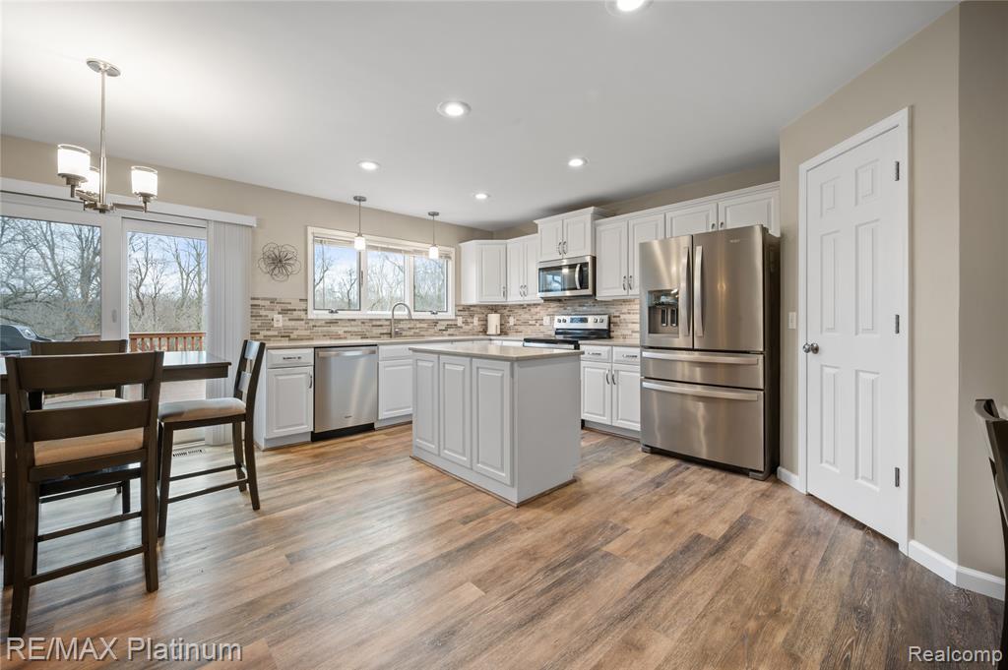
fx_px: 392
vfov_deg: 81.1
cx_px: 504
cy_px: 335
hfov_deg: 104.3
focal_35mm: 14
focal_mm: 14
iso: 100
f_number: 11
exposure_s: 1
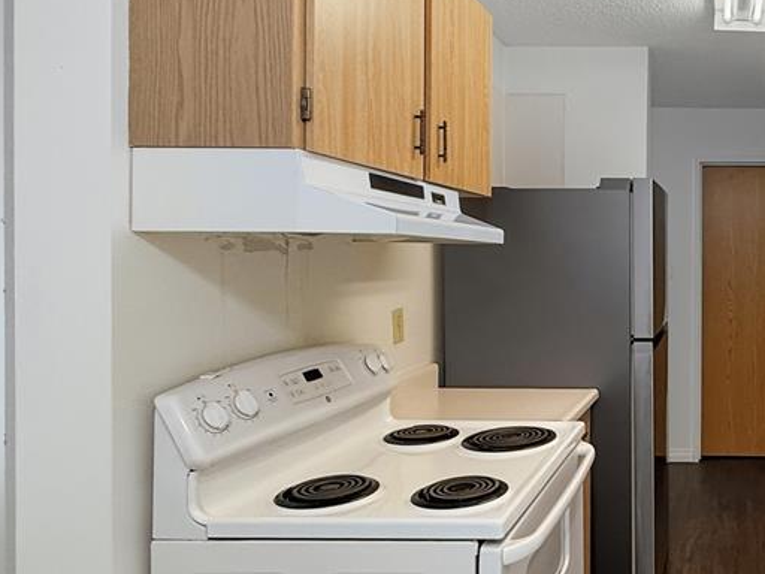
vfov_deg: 49.5
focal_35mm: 28
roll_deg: +0.7
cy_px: 338
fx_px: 619
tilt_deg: -6.3
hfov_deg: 52.8
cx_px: 732
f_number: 2.2
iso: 250
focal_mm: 2.2
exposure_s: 1/120
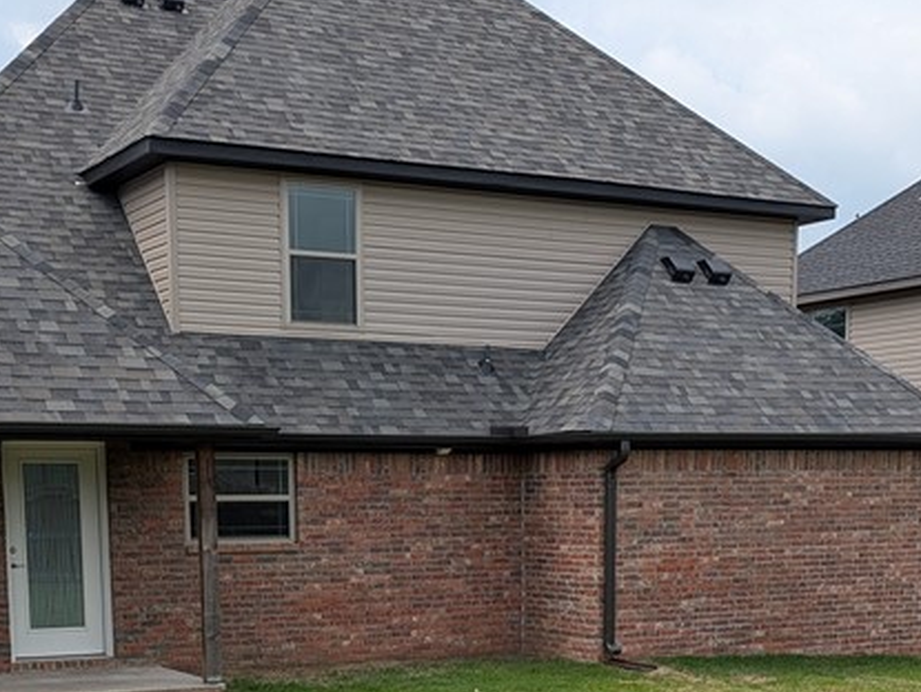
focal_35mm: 59
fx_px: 1571
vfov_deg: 23.5
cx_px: 443
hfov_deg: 32.7
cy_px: 732
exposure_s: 1/876
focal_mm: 6.9
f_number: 1.68
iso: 21
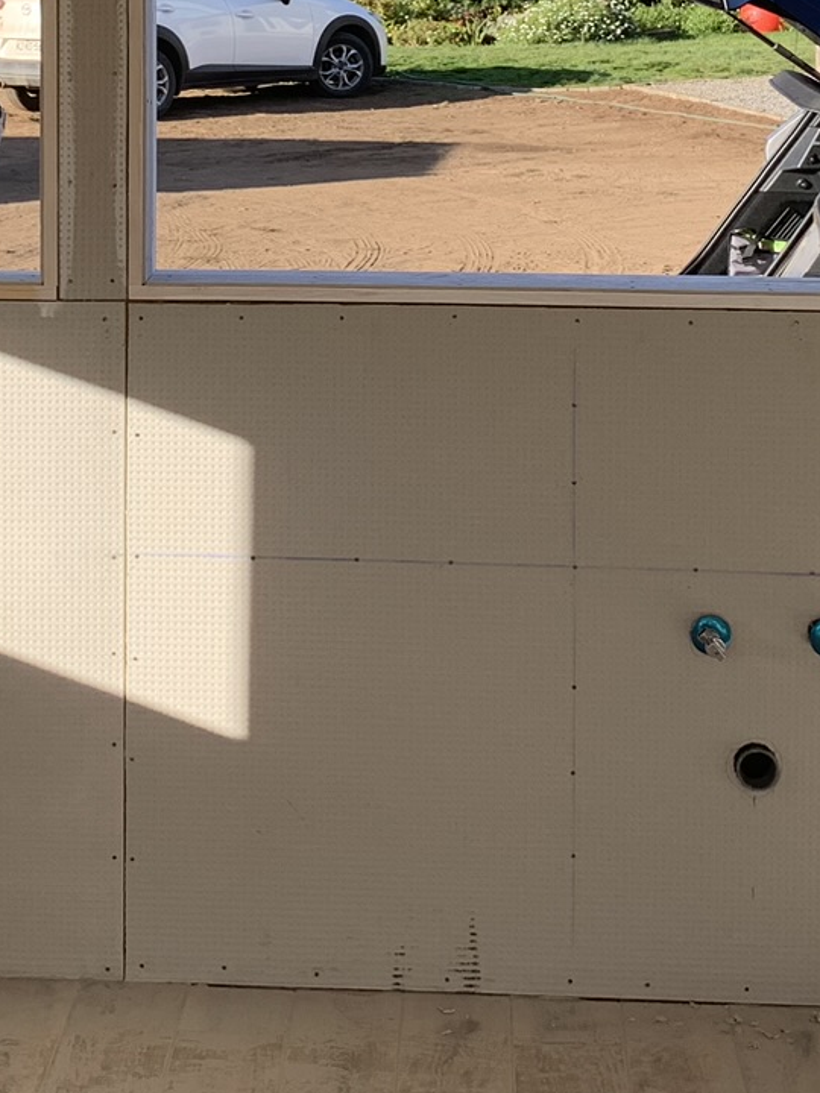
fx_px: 2337
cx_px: 323
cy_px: 71
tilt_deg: -3.4
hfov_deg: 19.9
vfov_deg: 25.4
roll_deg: +0.0
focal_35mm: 74
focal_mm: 4.25
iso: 25
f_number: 1.8
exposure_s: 1/520
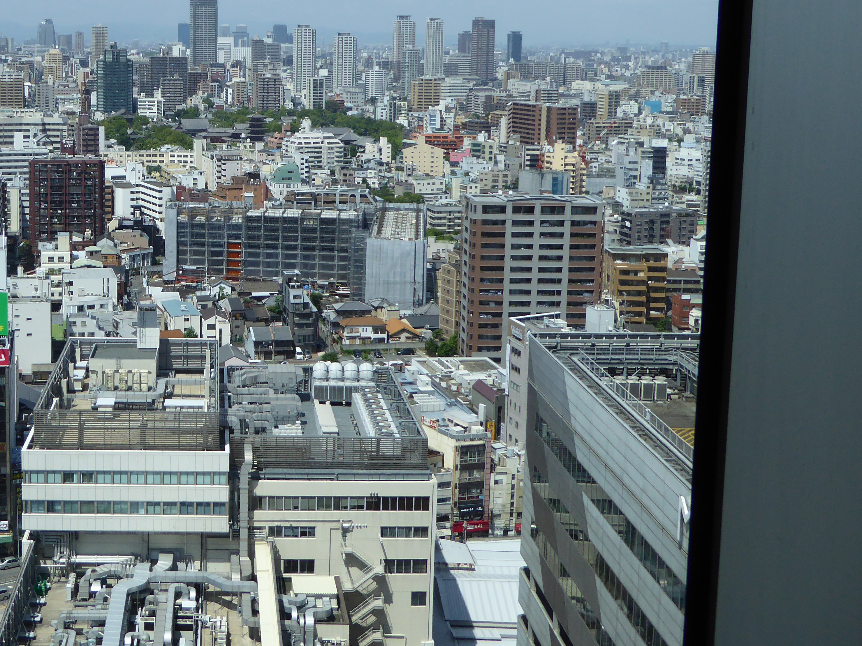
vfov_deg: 29.9
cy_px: 186
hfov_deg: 38.4
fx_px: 1195
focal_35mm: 48
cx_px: 196
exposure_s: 1/1300
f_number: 3.5
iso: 100
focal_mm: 5
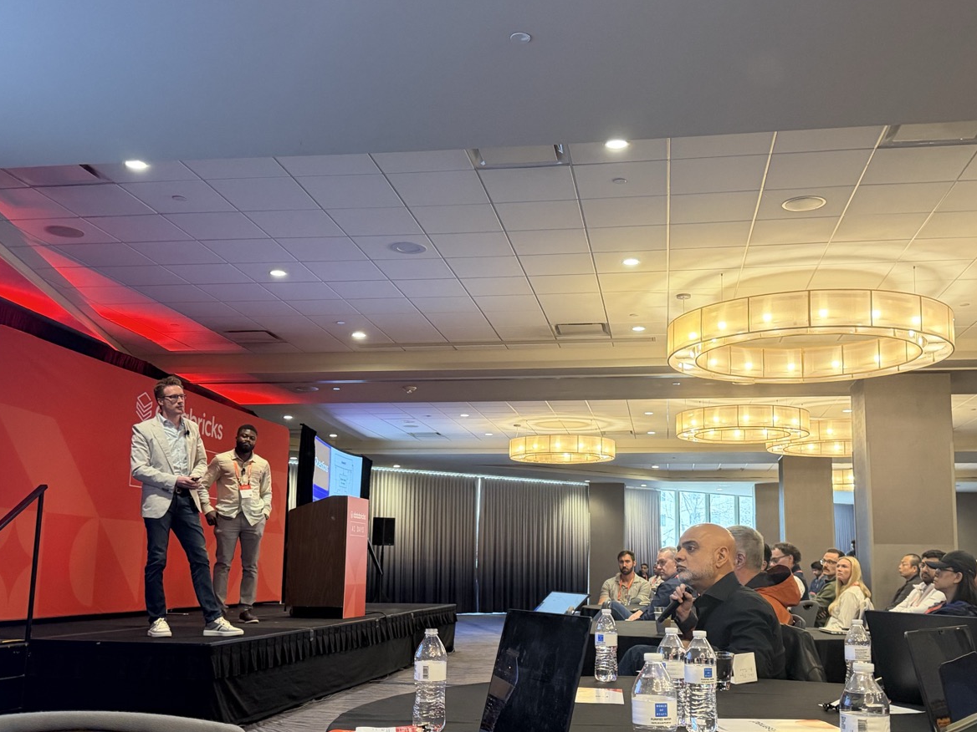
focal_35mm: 37
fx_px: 1044
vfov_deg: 38.6
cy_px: 428
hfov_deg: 50.1
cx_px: 516
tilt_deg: +7.2
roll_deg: -0.7
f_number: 1.78
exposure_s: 1/60
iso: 640
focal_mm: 6.76
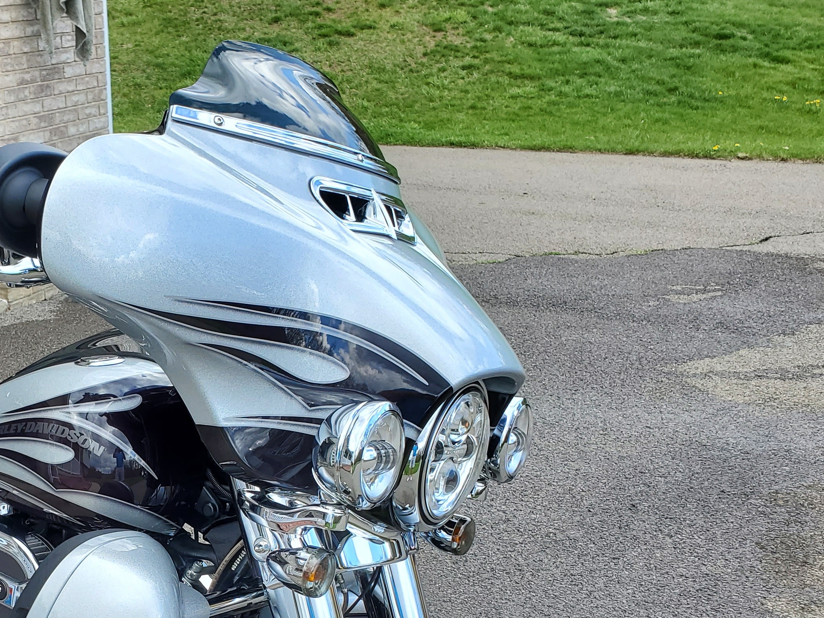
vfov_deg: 27.7
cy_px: 587
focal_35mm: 50
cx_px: 174
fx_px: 1190
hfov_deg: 37.0
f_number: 2.4
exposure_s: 1/237
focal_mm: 4.3
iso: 50
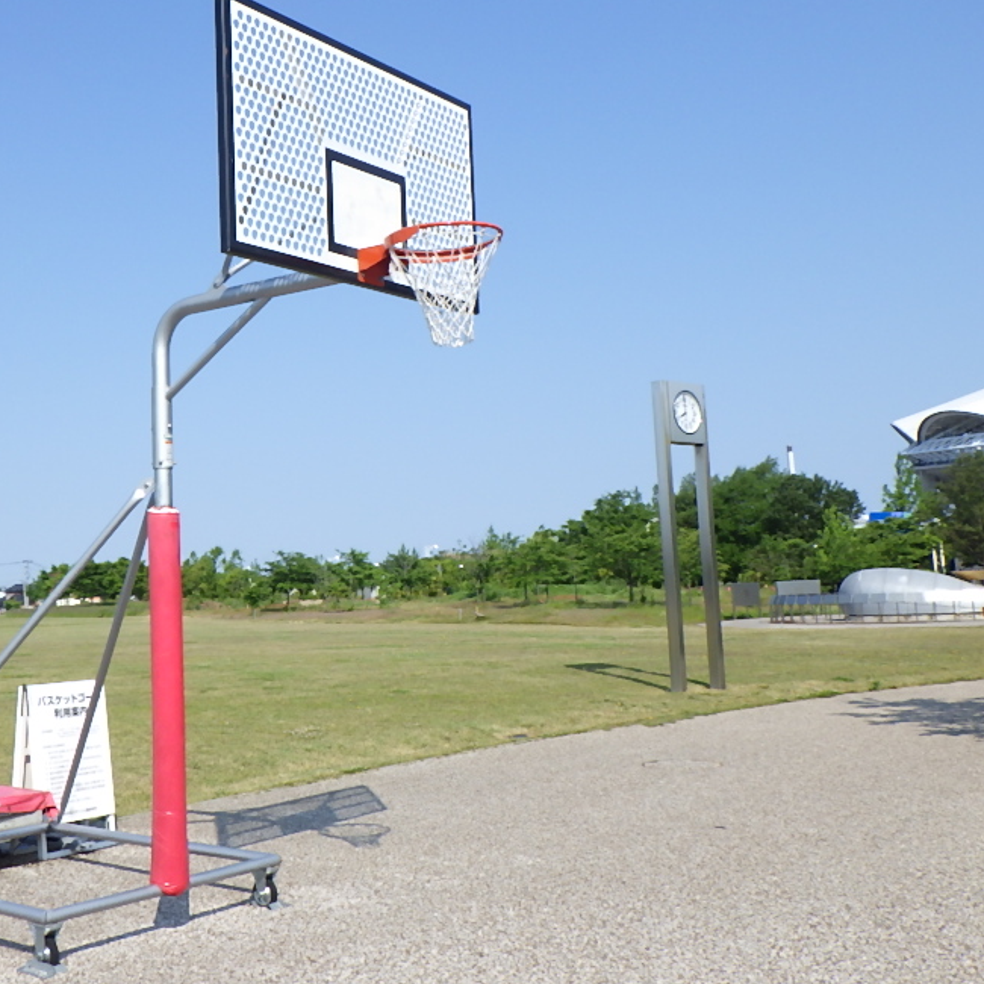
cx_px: 283
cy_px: 438
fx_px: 1254
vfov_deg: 42.8
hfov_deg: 41.9
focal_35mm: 39
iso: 125
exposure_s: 1/1000
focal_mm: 5
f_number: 4.2
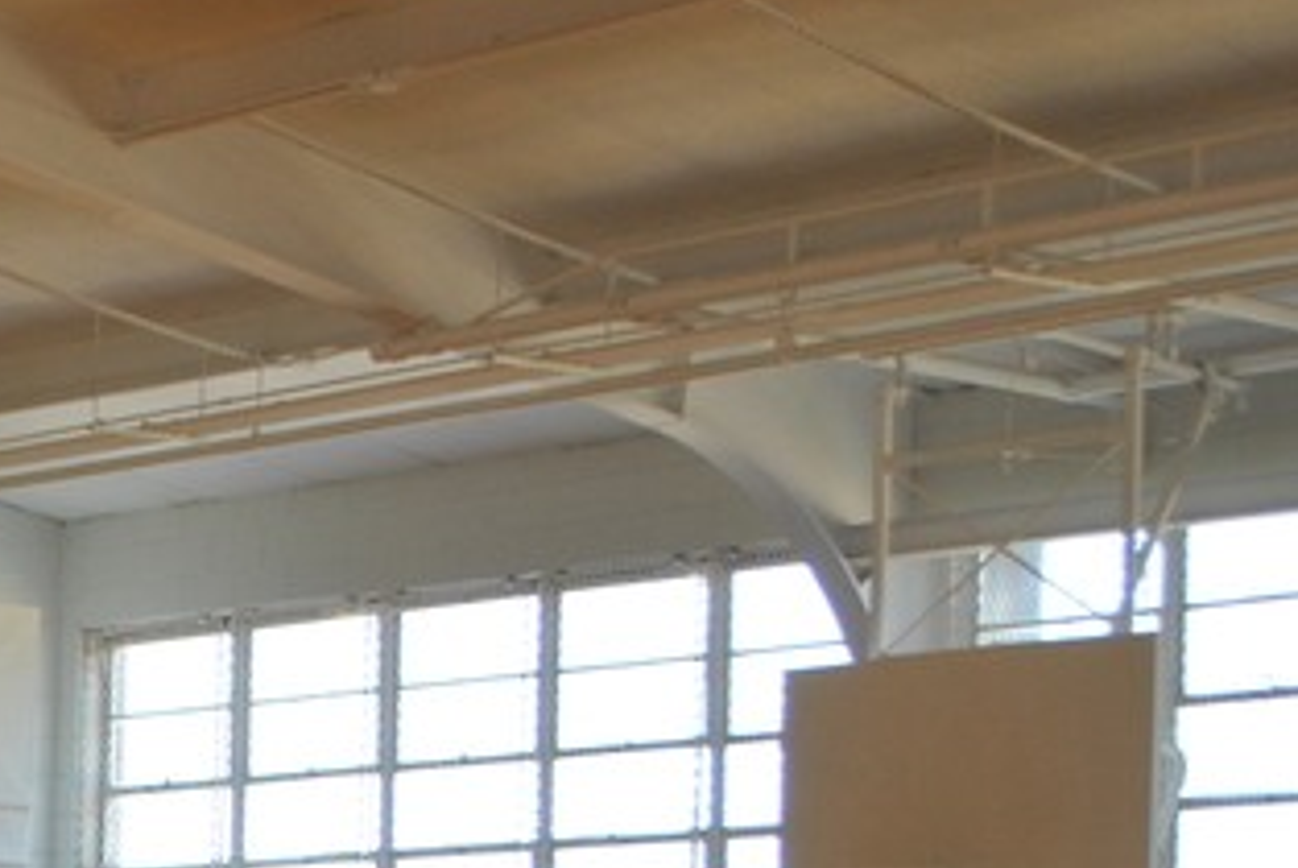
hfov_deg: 14.2
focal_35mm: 137
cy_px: 1296
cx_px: -529
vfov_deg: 9.7
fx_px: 4944
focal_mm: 28
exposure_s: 1/80
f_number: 4.5
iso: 200
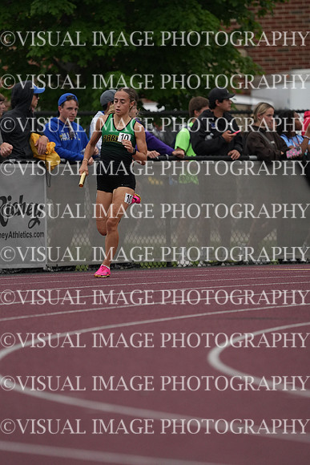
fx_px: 6312
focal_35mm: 489
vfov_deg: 4.2
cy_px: 232
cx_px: 155
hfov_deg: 2.8
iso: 2500
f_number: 6.3
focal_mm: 489
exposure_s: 1/5000
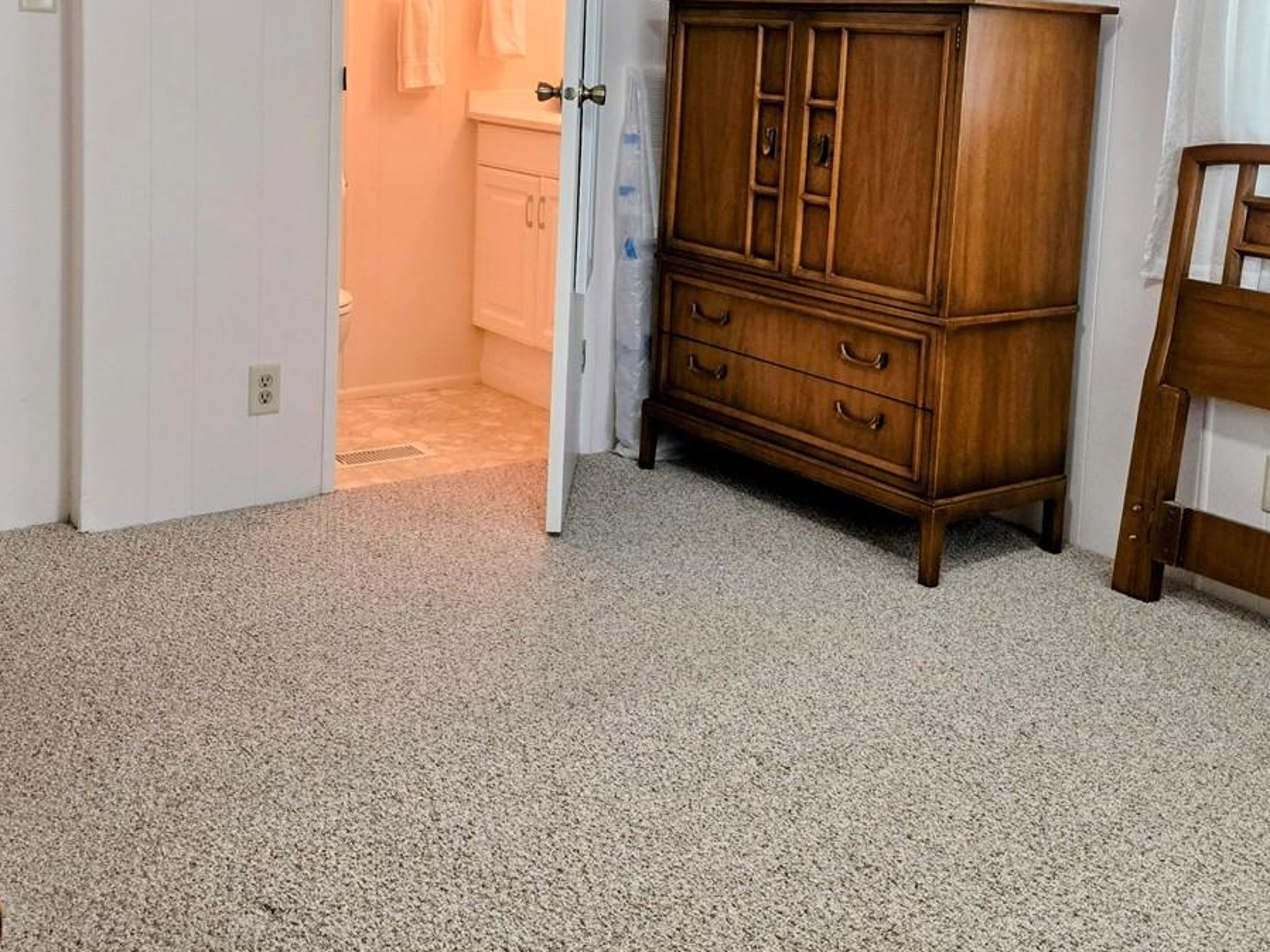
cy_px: 202
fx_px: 1504
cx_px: 663
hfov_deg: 45.8
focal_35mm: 41
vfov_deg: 34.2
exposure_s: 1/120
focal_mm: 5.4
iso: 125
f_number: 1.8
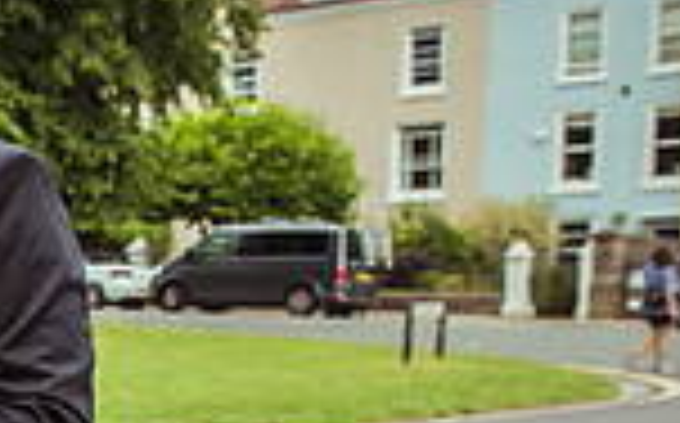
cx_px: -500
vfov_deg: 13.3
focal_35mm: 94
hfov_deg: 18.1
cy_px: 560
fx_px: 1740
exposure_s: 1/1250
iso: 160
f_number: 3.5
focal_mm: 24
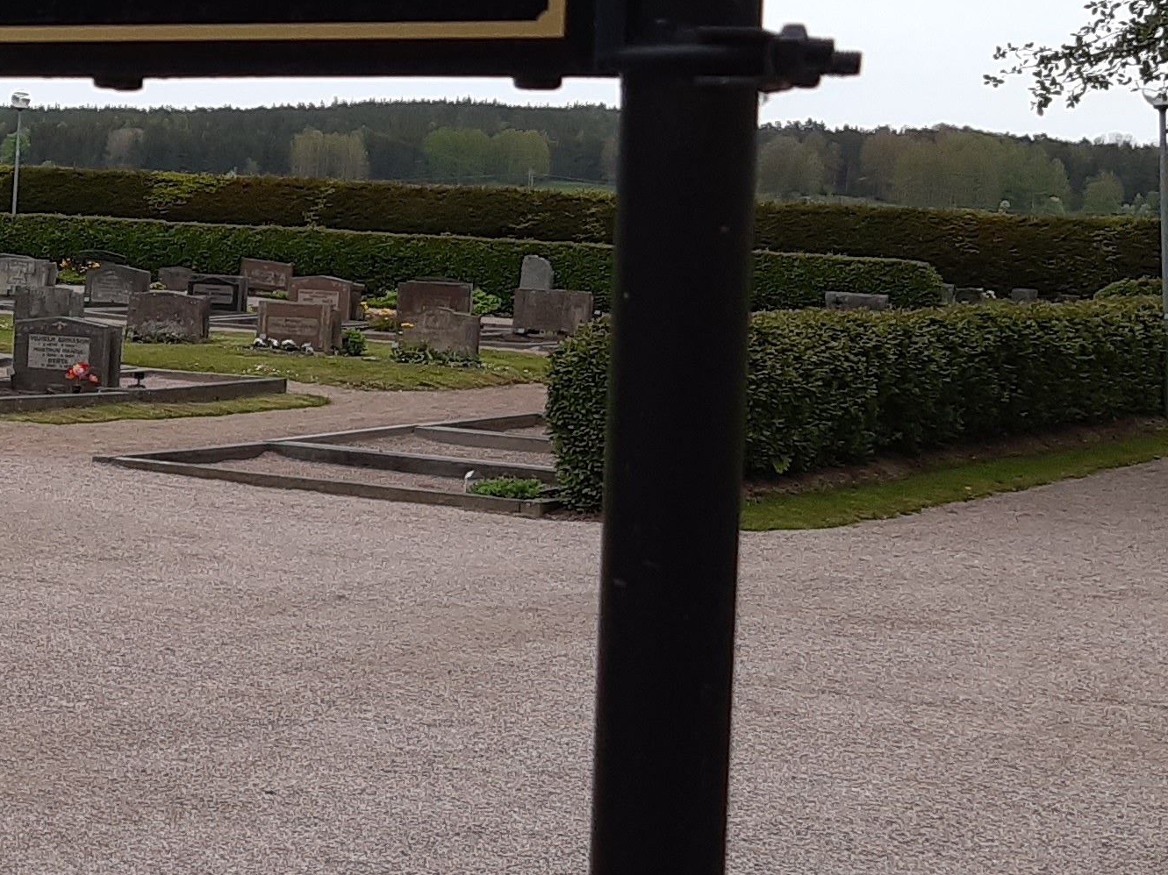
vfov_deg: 16.4
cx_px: -383
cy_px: 381
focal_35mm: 90
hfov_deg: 19.9
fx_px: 3036
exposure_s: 1/1014
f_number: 1.7
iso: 40
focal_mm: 3.92
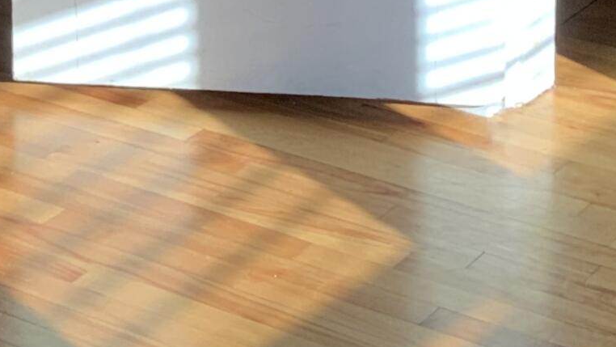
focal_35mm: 133
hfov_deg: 15.8
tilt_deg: -9.1
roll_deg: +0.2
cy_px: -453
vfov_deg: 8.4
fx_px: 2173
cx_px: -13
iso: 40
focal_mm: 3.3
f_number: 2.4
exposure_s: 1/120
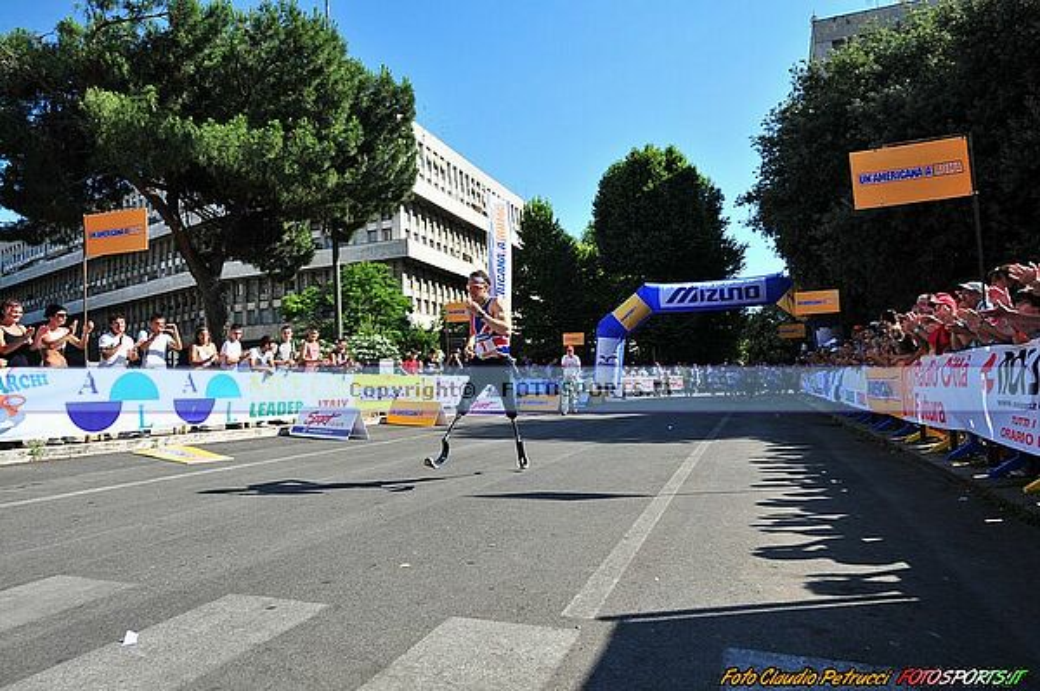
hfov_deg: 73.8
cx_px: 520
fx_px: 693
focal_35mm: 24
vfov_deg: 53.1
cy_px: 346
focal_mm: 24
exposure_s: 1/400
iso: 200
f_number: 8
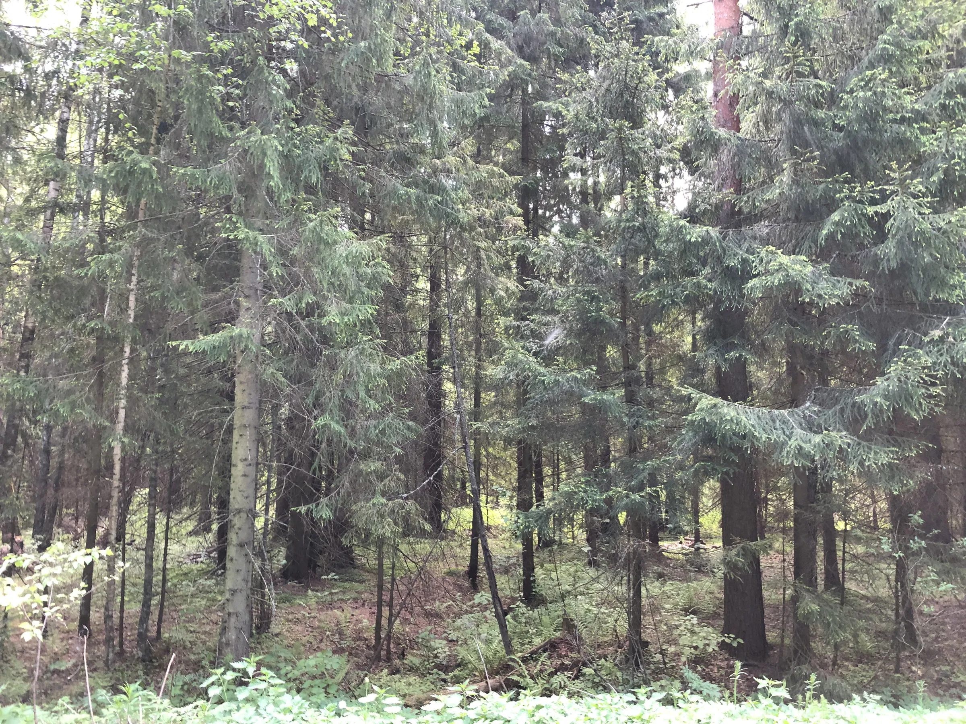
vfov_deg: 49.7
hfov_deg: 63.4
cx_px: 483
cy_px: 362
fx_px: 781
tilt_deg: +5.2
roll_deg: +1.1
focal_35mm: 28
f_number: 1.8
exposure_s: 1/30
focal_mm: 4
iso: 25
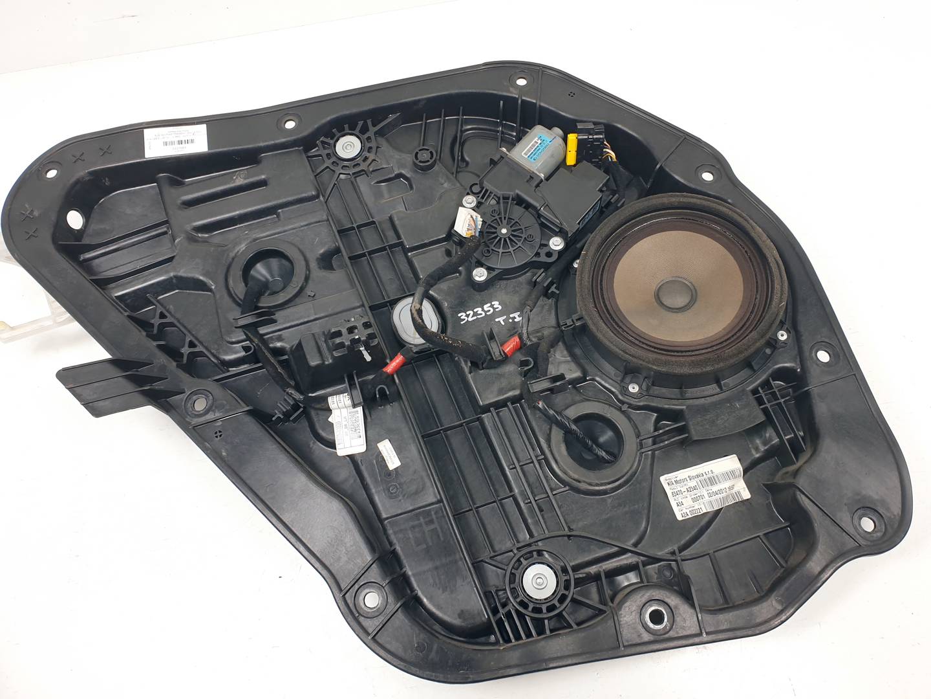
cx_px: 466
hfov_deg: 67.3
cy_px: 350
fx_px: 699
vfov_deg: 53.1
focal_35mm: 26
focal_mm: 4.3
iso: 50
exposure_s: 1/166
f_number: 2.4
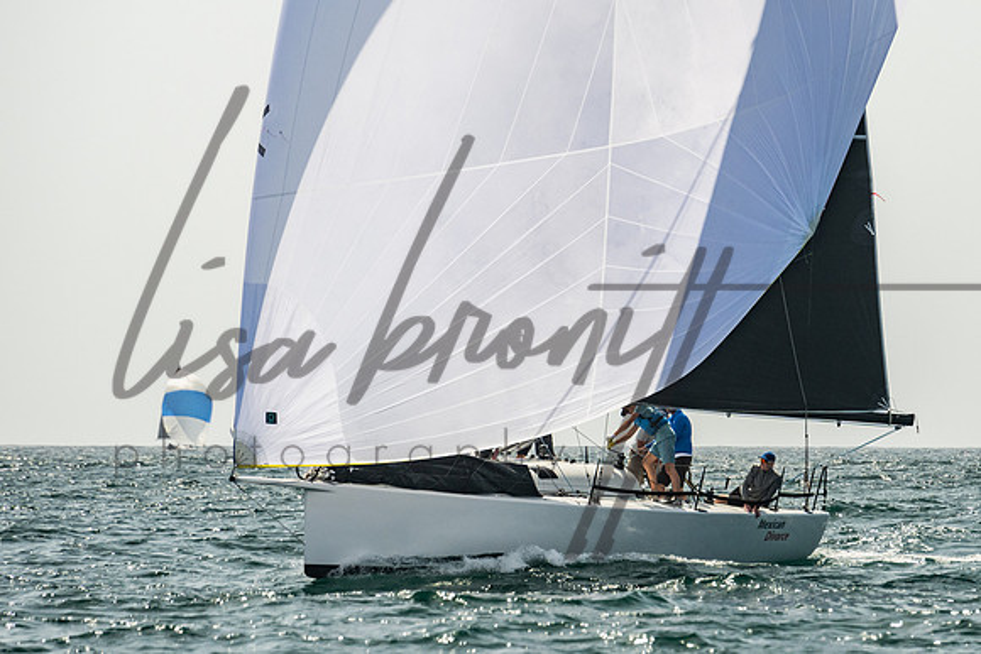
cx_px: 587
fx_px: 9320
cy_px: 238
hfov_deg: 6.0
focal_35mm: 342
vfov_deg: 4.0
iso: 320
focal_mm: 200
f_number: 6.3
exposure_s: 1/1250
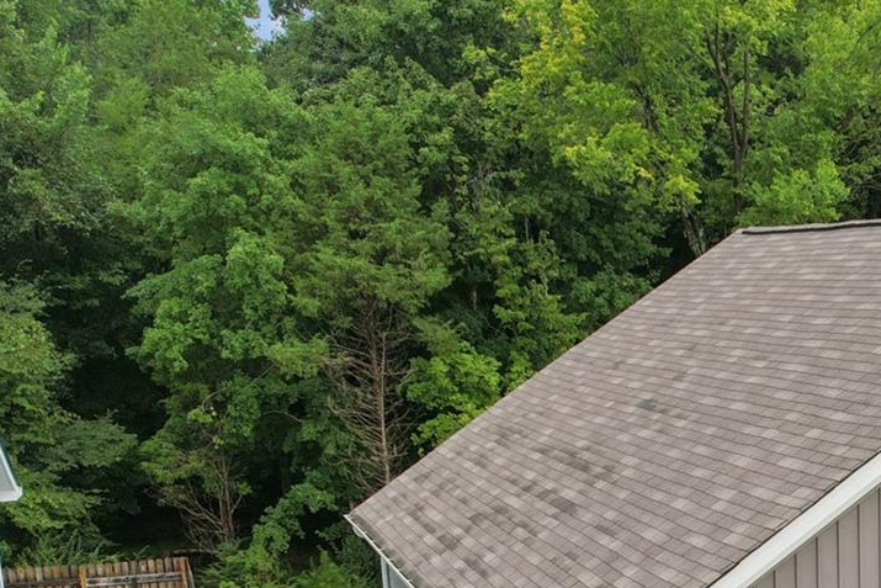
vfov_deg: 20.1
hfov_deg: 29.3
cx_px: 930
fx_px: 1542
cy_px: 727
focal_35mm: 63
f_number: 2.8
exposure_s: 1/100
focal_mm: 8.4
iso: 110
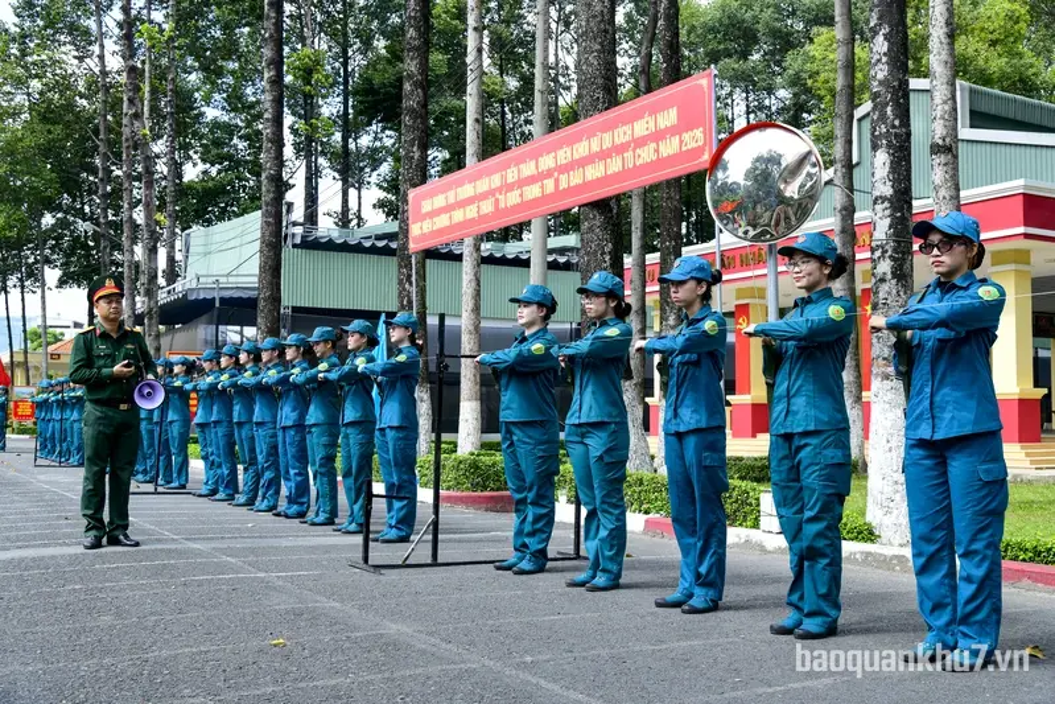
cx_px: 528
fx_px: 1114
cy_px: 352
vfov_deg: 35.1
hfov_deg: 50.7
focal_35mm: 38
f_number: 8
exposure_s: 1/250
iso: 400
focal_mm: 38
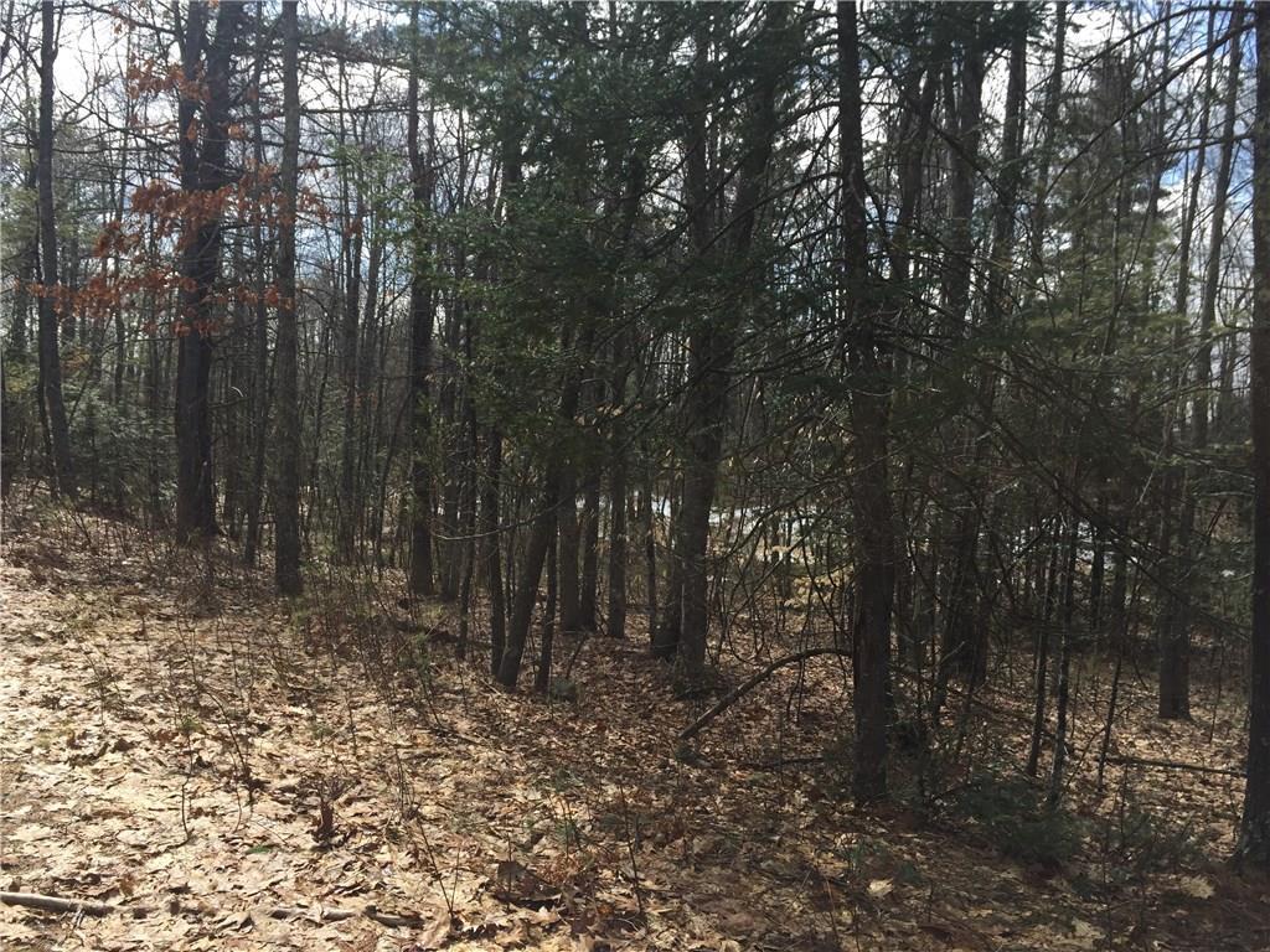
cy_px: 476
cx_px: 635
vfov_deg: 48.2
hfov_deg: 61.7
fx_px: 1064
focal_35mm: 29
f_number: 2.2
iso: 32
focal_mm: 4.15
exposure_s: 1/879
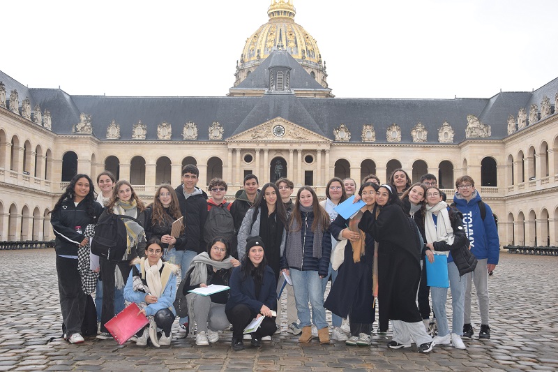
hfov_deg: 46.4
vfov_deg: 31.9
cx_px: 279
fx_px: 651
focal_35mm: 42
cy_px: 186
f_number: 5.6
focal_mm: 28
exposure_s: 1/125
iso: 500
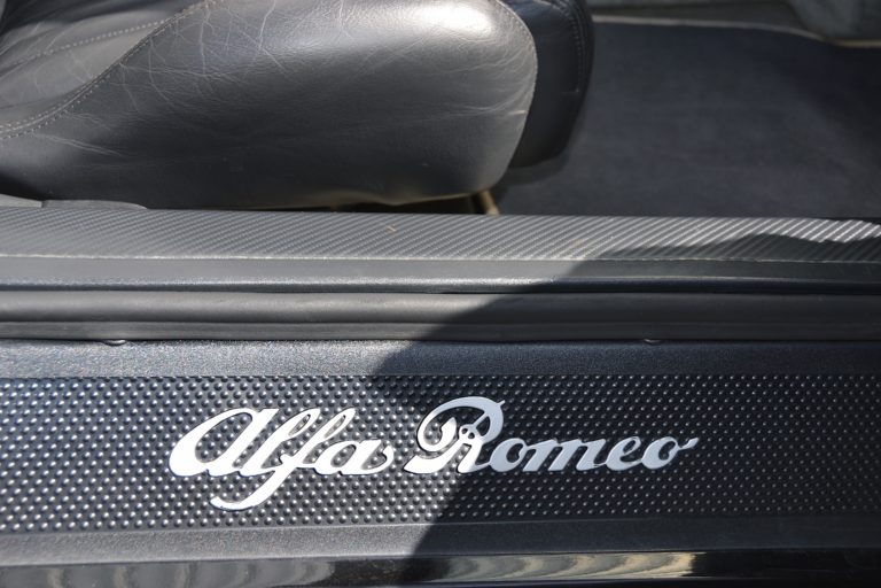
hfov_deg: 41.1
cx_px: 440
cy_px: 294
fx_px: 1175
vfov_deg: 28.1
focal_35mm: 48
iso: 100
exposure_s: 1/200
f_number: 5
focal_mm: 32
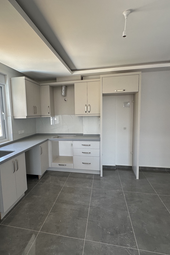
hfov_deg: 61.5
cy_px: 131
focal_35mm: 20
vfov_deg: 84.0
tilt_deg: -6.0
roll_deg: +2.2
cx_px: 69
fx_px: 142
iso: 100
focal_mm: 2.22
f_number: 2.2
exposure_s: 1/99
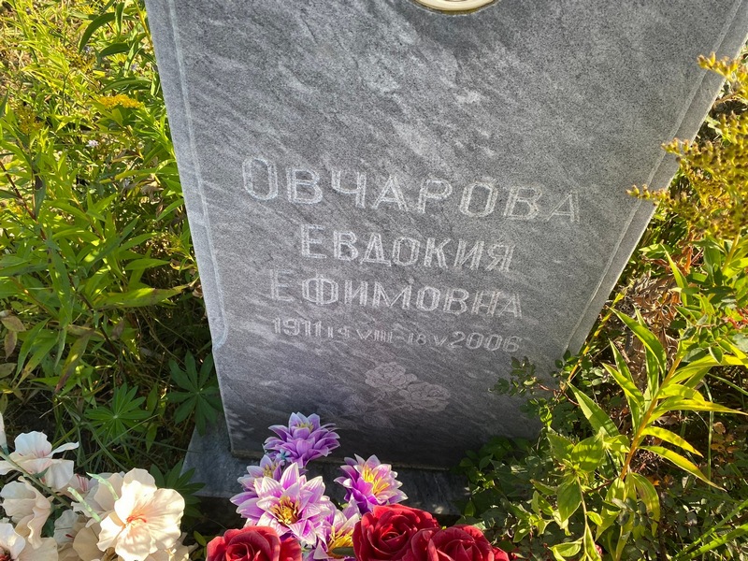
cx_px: 374
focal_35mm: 26
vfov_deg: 53.1
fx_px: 562
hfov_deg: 67.3
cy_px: 280
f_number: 1.8
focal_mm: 4.25
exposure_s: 1/374
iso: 32
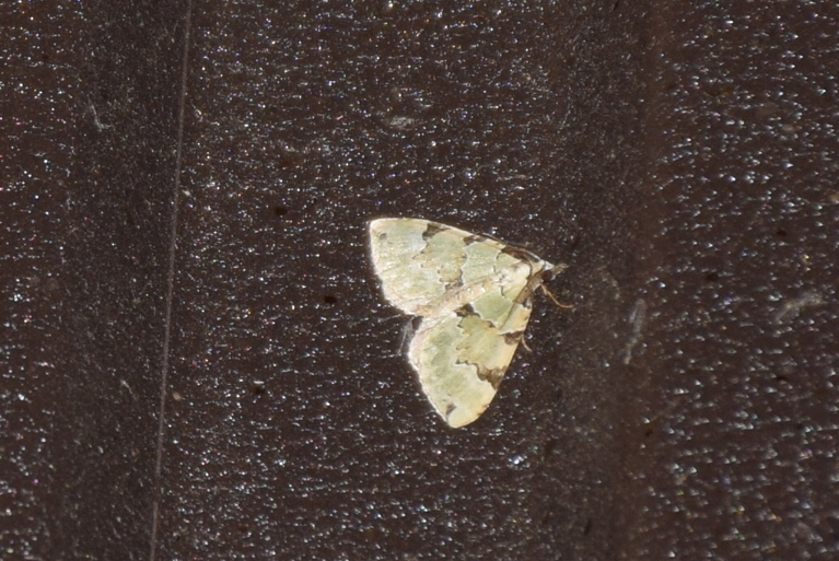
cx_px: 331
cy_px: 326
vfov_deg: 5.3
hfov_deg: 7.9
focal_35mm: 262
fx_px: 6112
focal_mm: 140
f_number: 5.6
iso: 320
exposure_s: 1/200
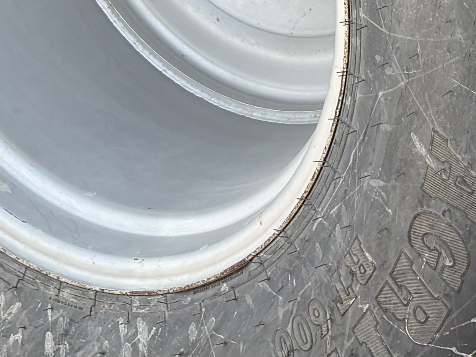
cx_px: 355
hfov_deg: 15.7
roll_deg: -1.7
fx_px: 1719
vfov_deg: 11.3
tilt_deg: -14.9
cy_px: -222
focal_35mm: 125
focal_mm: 5.96
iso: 64
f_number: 1.6
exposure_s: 1/548
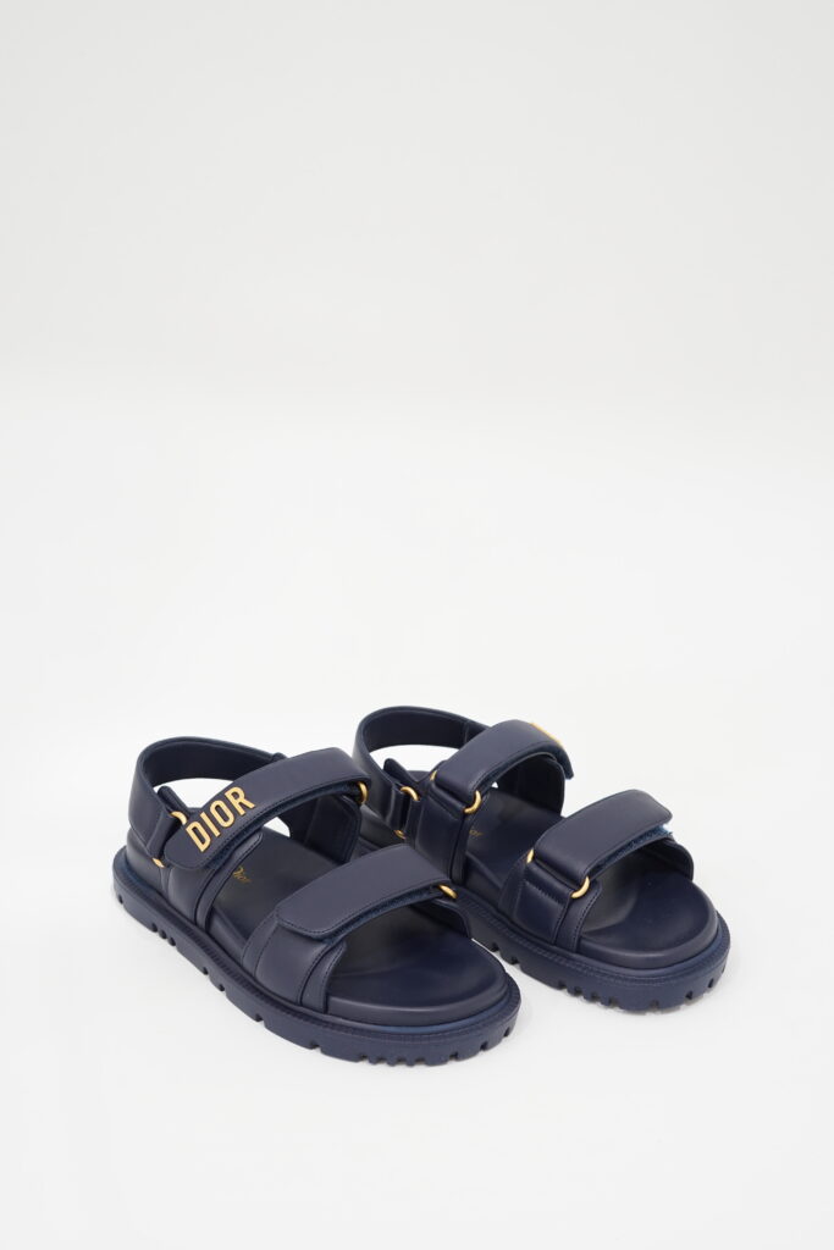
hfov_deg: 27.0
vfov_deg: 39.6
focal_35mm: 50
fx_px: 1737
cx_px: 417
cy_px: 625
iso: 640
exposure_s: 1/3
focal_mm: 50
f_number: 6.3
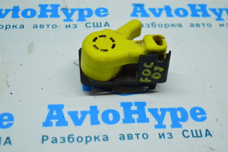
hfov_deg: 31.9
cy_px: 76
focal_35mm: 63
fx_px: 399
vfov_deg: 21.5
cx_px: 114
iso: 6400
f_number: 5
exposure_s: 1/800
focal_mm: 42
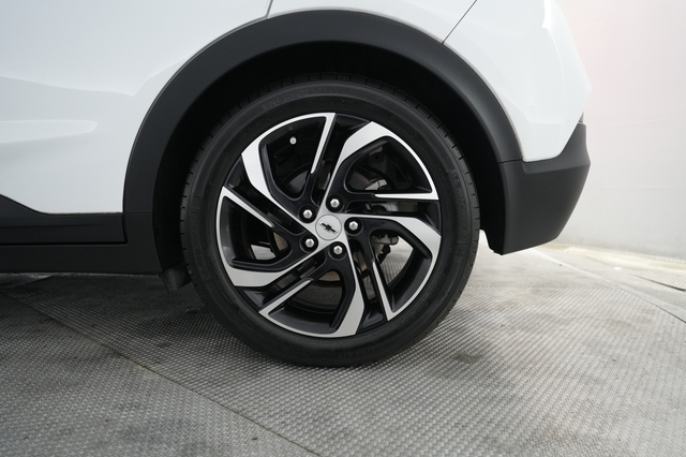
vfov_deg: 53.1
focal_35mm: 24
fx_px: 457
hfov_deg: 73.8
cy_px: 228
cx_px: 343
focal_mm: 24
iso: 2500
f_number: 2.8
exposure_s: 1/160
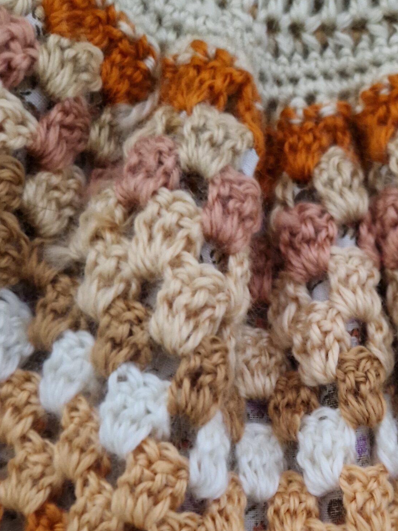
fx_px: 613
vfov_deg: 44.5
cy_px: 425
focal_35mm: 40
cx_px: 338
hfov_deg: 34.4
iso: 640
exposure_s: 1/25
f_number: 1.8
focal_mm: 5.4
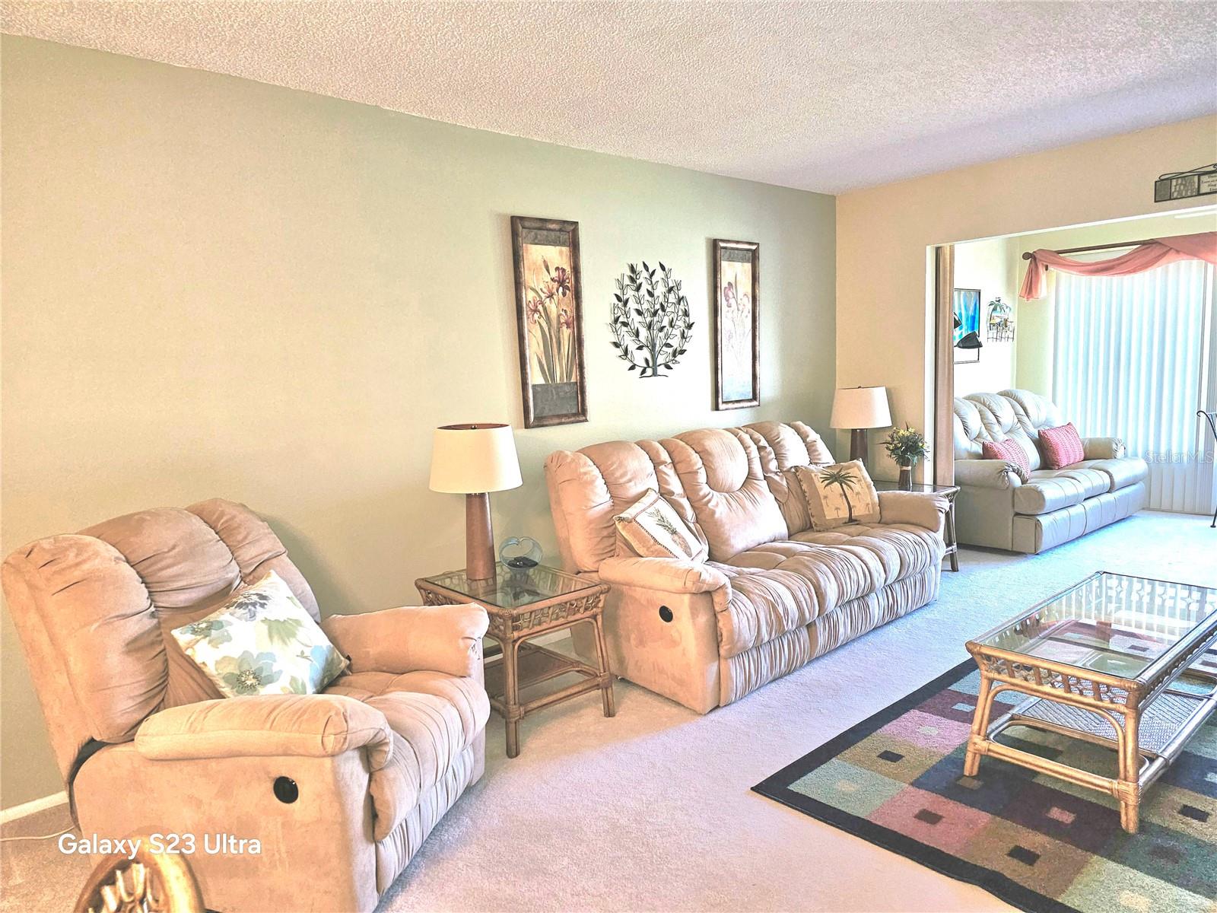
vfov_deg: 58.9
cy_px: 456
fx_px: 809
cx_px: 608
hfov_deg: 73.9
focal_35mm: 23
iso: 125
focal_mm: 6.3
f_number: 1.7
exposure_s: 1/24
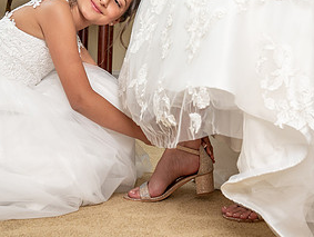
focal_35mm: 61
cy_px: 52
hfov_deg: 31.6
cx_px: 160
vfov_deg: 23.8
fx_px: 554
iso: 1600
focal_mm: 31
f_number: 5.6
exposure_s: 1/200
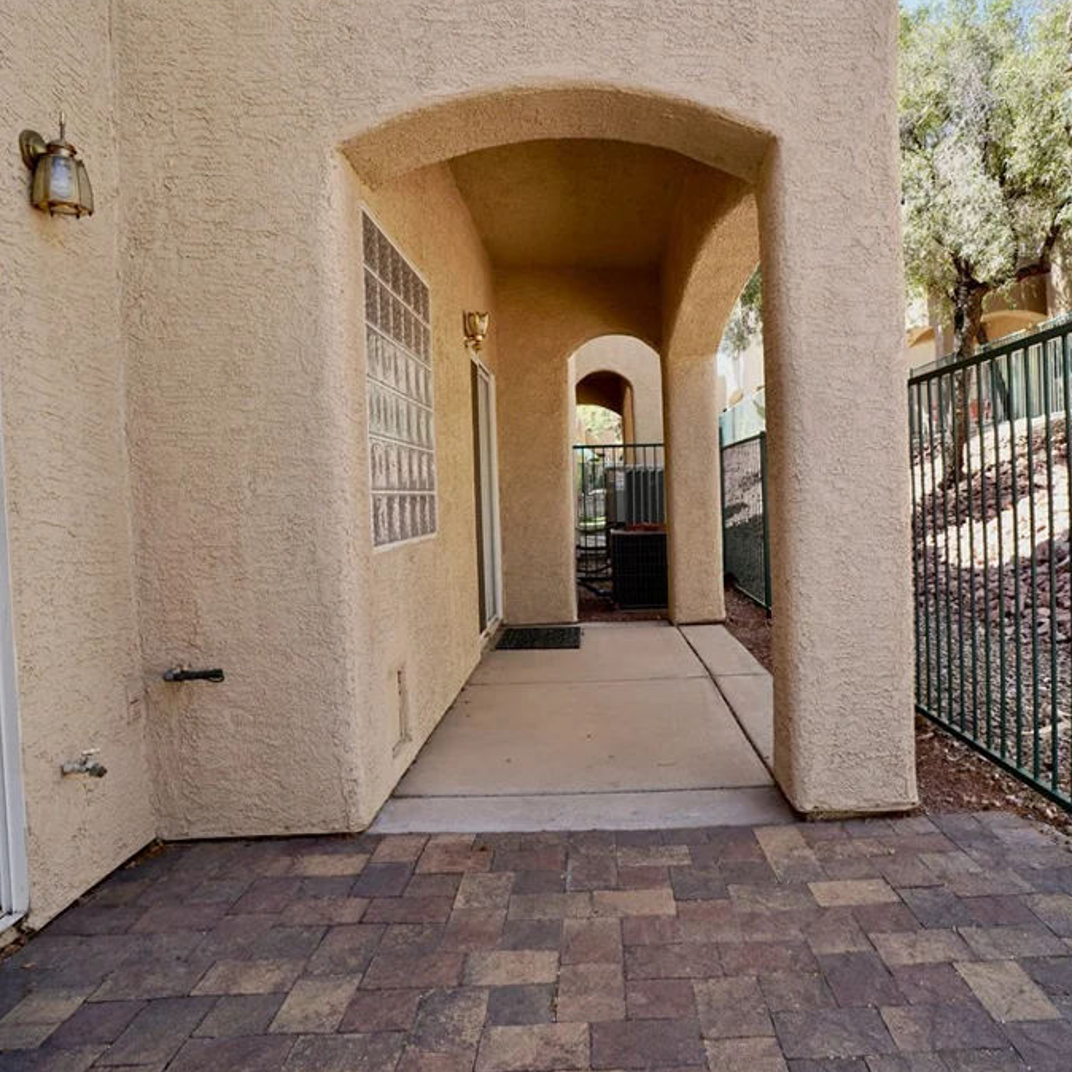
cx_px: 636
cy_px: 535
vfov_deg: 52.5
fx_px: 1086
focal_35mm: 31
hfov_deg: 52.2
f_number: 6.3
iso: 100
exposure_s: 1/80
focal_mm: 16
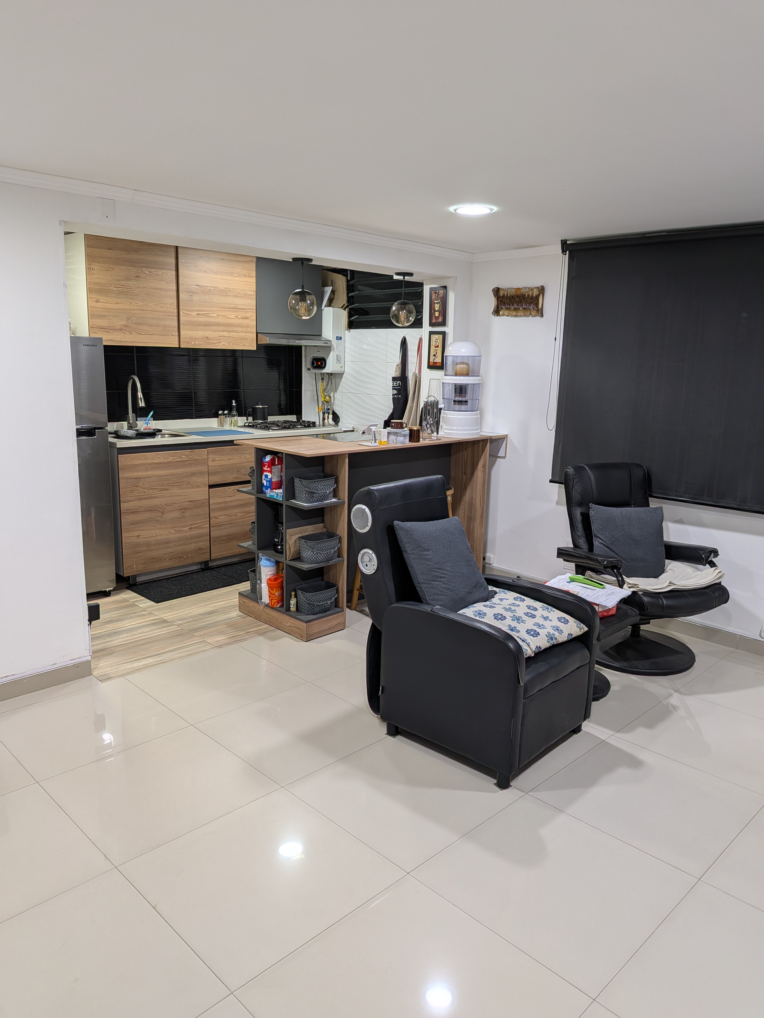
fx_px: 706
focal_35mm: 24
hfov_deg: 56.8
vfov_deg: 71.6
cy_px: 509
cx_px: 382
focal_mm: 4.53
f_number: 1.7
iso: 31
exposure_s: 1/55.7
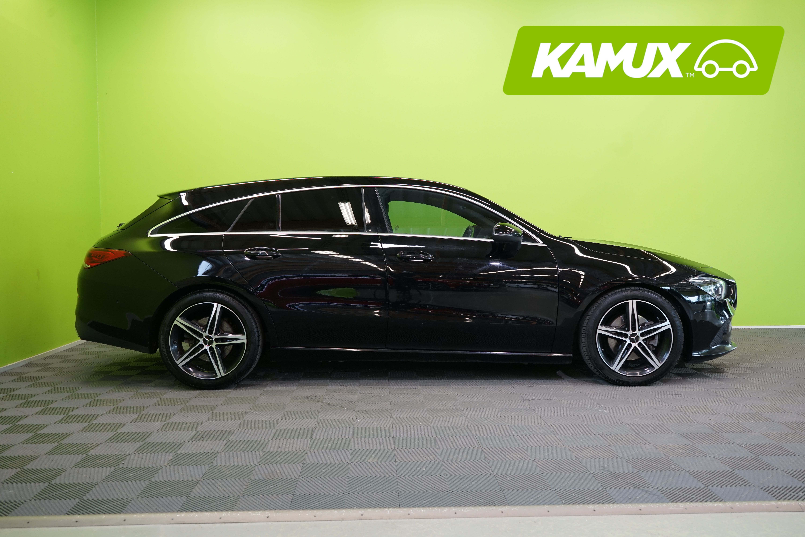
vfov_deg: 38.9
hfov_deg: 55.8
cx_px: 402
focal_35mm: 34
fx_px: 760
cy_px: 268
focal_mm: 34
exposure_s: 1/30
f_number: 6.3
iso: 640
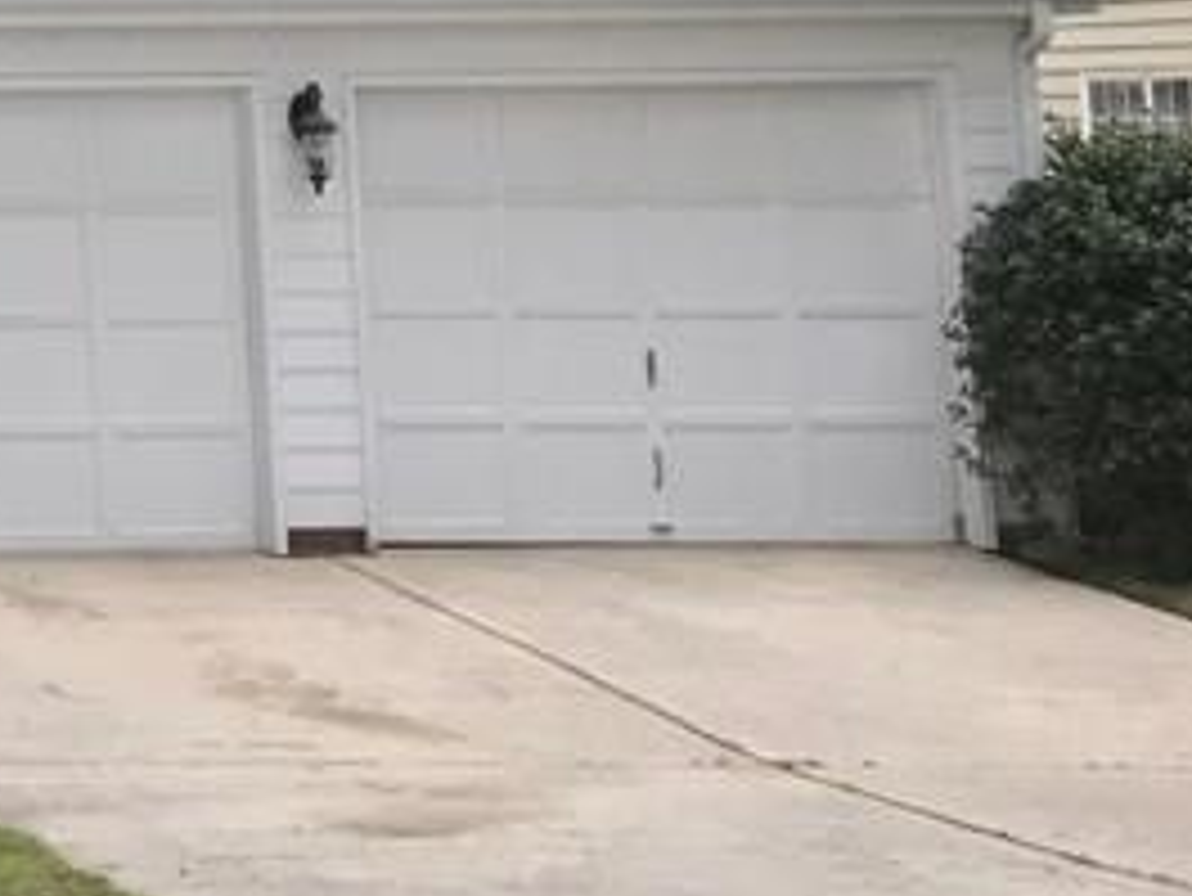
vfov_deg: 13.1
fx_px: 3721
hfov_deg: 15.4
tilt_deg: +7.9
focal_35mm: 108
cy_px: -401
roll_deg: +0.9
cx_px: -1008
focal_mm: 3.99
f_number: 1.8
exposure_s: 1/120
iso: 32
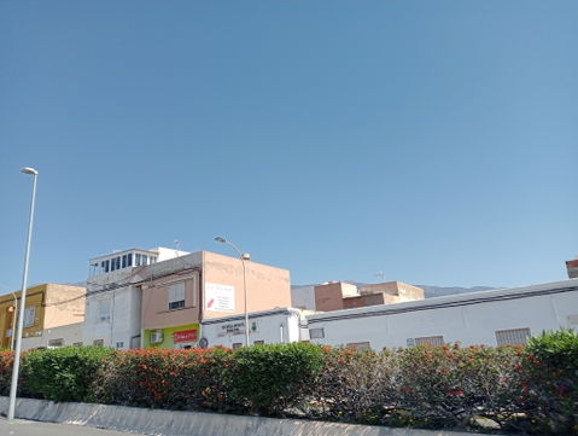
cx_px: 289
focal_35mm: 28
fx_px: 468
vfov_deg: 49.9
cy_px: 218
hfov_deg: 63.4
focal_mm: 4.04
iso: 115
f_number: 1.8
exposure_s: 1/639
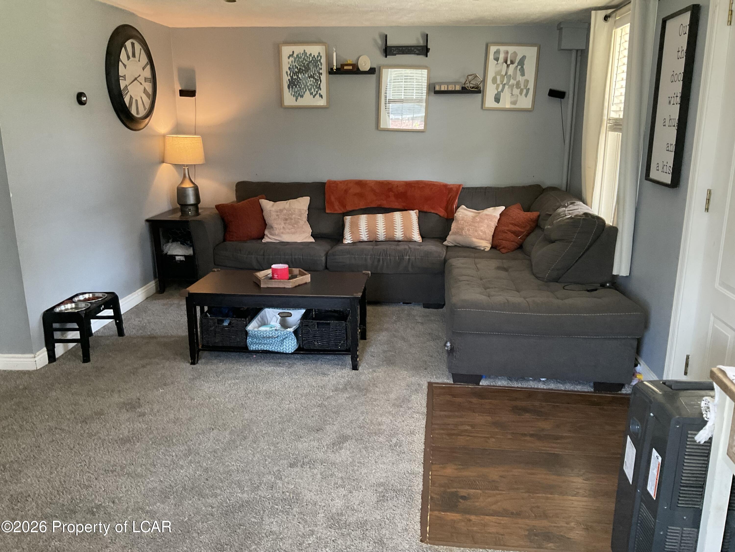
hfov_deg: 61.7
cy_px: 276
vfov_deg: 48.2
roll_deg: -1.9
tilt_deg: -15.4
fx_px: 616
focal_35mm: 29
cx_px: 368
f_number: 1.8
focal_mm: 3
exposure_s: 1/60
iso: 250
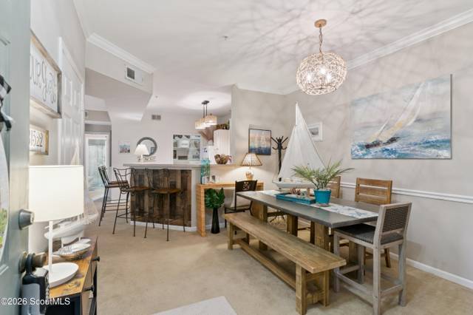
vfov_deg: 67.3
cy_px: 158
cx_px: 236
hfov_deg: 90.0
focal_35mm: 18
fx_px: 236
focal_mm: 18
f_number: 8
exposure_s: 1/3
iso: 250
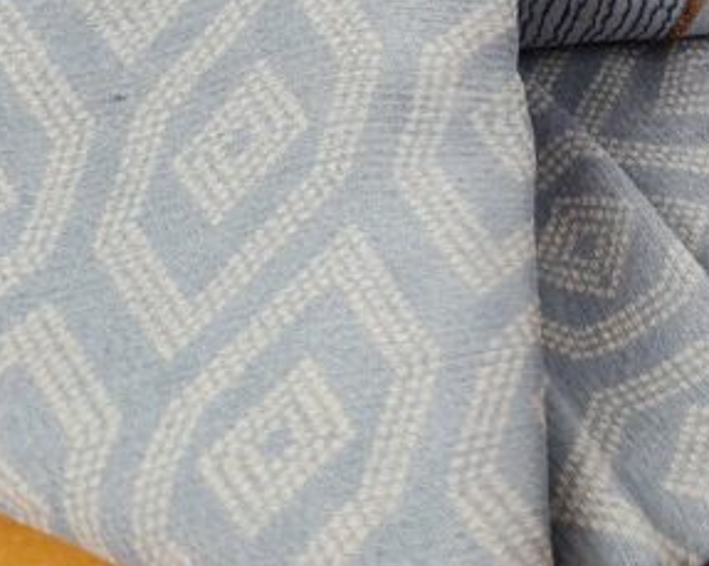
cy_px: 68
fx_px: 1300
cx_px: 773
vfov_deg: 23.9
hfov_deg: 27.9
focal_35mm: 62
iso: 80
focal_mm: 5.4
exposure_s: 1/120
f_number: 1.8
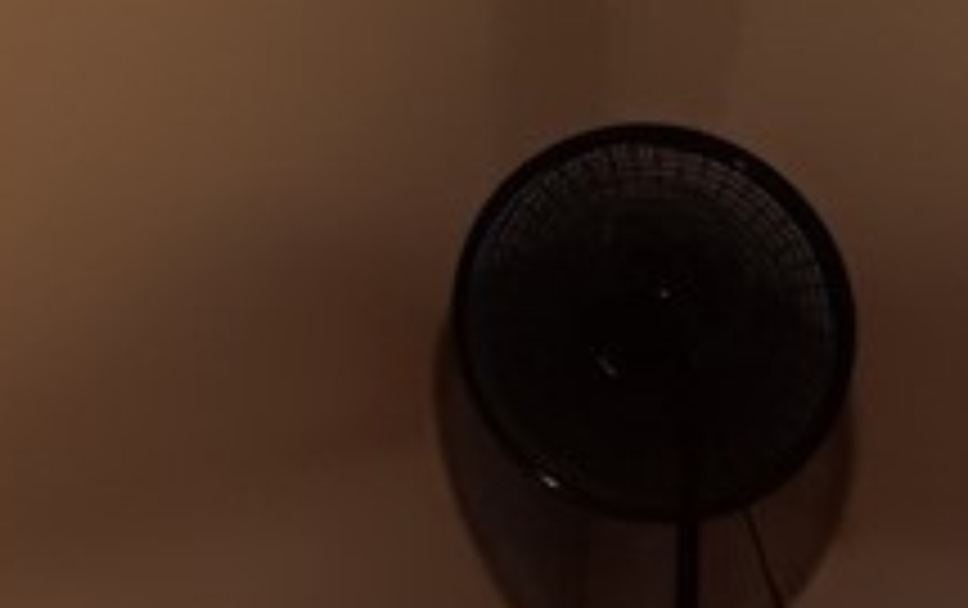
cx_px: 158
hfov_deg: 15.8
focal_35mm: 131
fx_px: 3460
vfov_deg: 10.0
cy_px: 90
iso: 320
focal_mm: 3.98
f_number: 1.8
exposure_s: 1/17.2
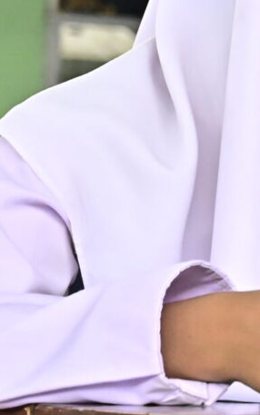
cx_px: 348
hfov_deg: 4.4
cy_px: 45
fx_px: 3398
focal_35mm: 300
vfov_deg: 7.0
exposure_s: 1/640
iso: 5000
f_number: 7.1
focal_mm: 70
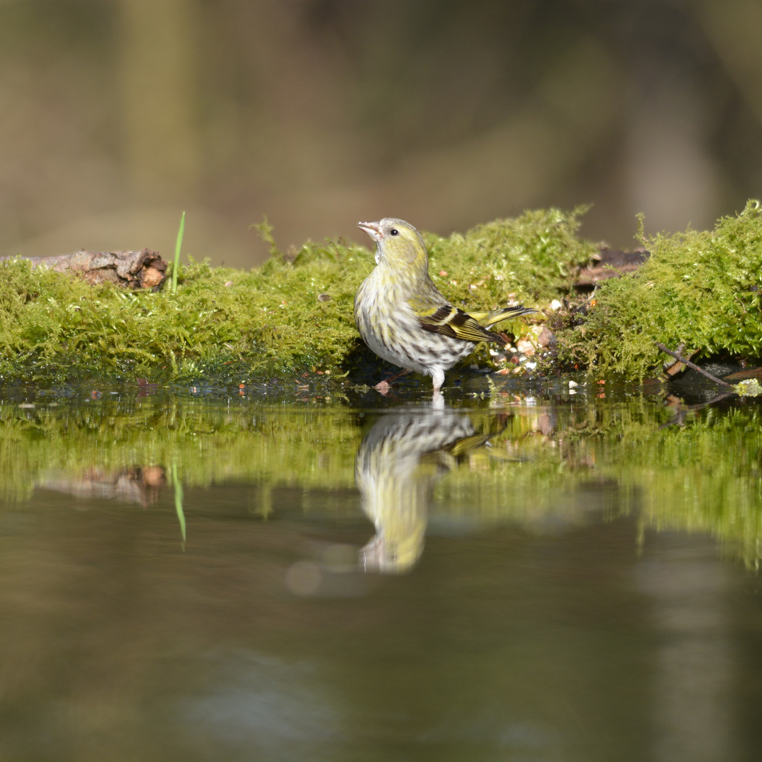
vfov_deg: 3.8
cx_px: 404
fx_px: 11456
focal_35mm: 460
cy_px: 381
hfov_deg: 3.8
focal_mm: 240
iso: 250
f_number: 5.6
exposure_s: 1/500
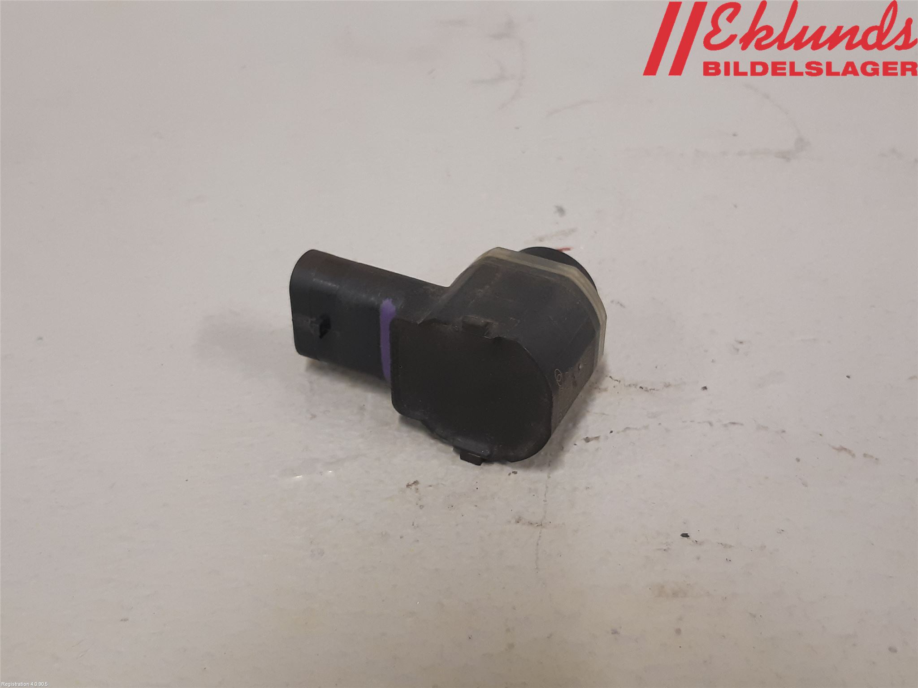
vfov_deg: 53.1
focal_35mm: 26
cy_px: 344
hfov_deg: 67.3
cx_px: 459
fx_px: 690
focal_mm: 3.93
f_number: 1.7
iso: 160
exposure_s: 1/50
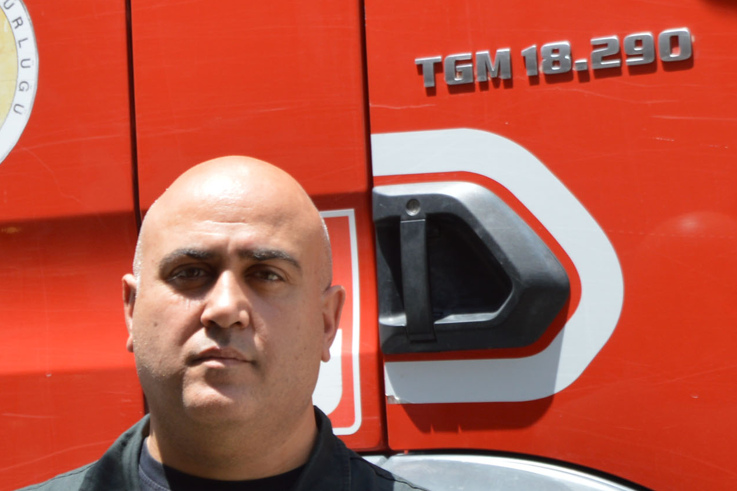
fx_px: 2068
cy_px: 443
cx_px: 144
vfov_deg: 13.4
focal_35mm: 101
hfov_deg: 20.0
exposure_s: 1/200
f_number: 7.1
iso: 100
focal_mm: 30
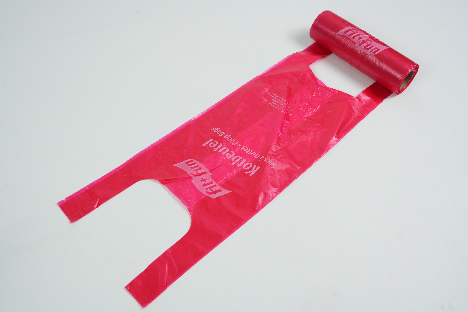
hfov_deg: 55.8
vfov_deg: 38.9
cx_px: 234
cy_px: 156
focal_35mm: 34
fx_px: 442
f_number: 8
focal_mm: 34
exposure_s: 1/400
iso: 1600
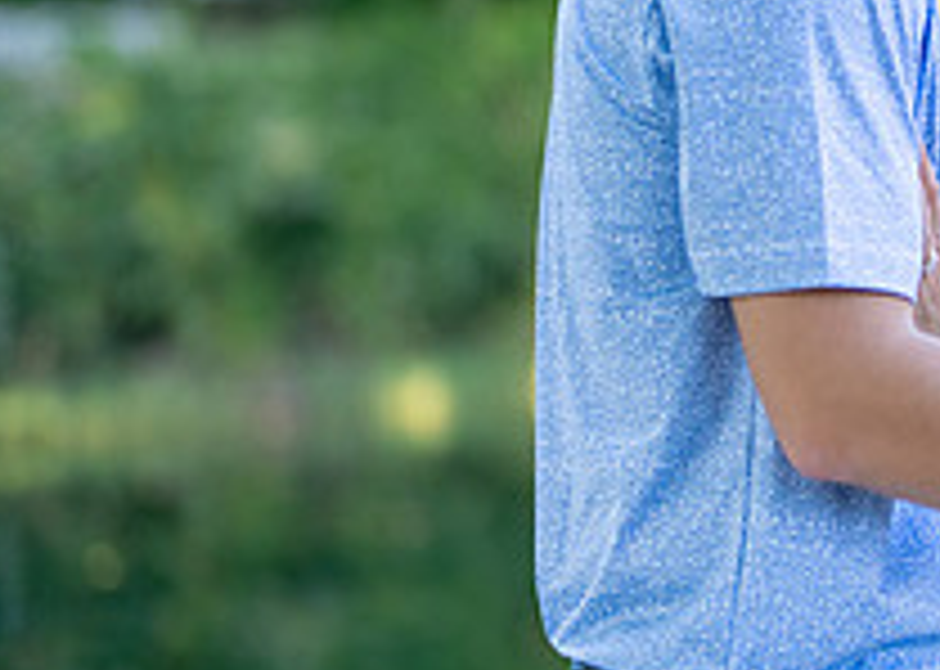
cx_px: 1238
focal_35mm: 165
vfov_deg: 8.7
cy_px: 107
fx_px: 4402
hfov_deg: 11.8
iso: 250
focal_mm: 50
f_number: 1.2
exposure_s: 1/1250
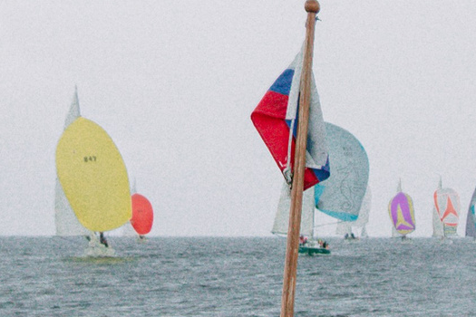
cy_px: 612
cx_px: 804
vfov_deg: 8.9
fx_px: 1944
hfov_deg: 12.9
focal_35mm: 147
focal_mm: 17
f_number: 4.5
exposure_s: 1/400
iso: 200
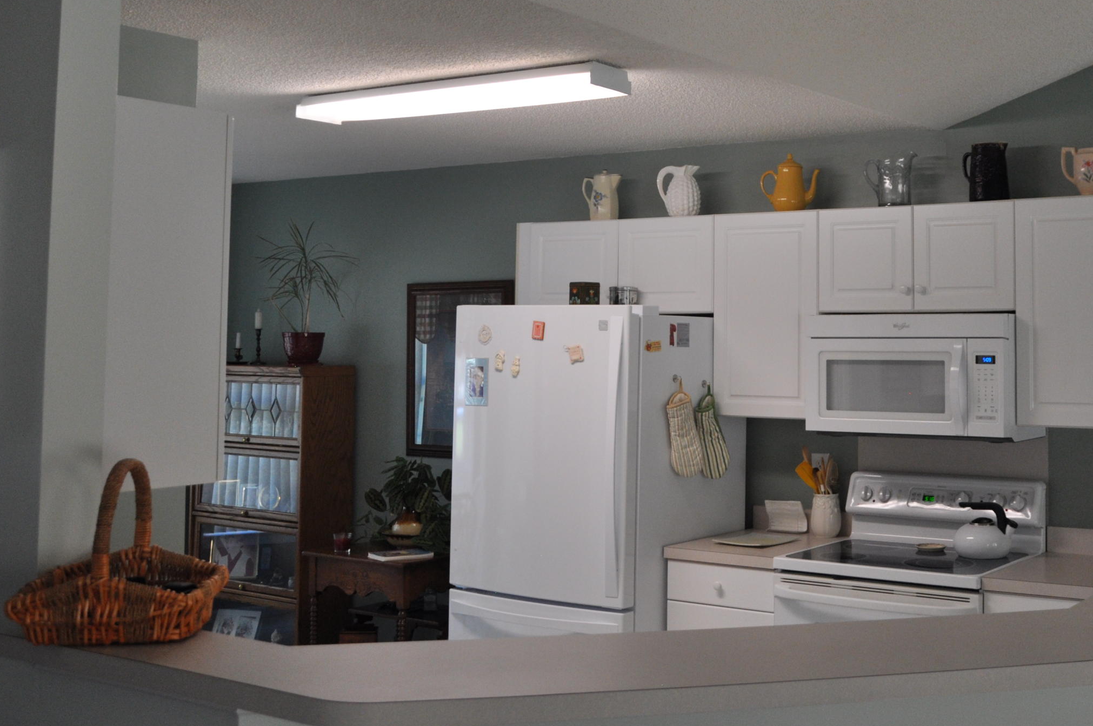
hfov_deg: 41.5
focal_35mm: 47
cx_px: 746
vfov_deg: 28.4
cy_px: 202
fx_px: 1417
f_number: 4
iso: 560
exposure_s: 1/60
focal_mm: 21
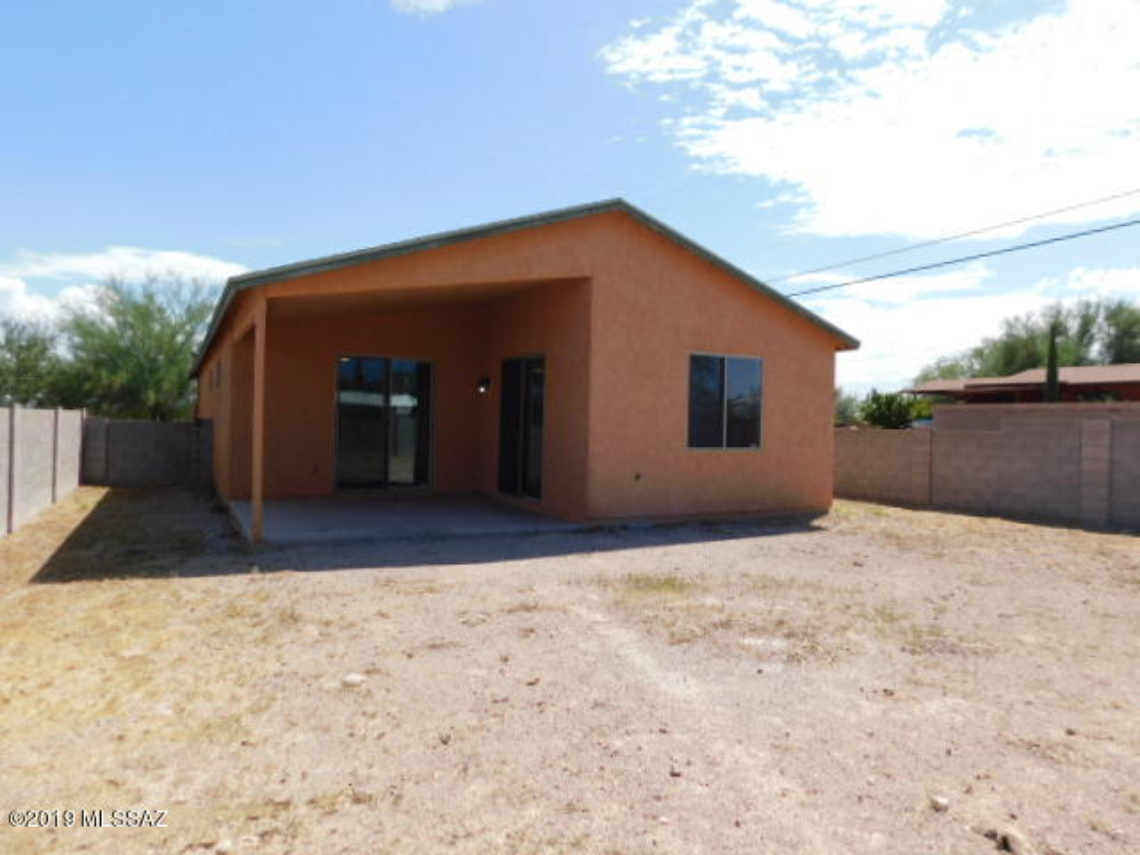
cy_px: 428
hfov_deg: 73.9
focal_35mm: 23
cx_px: 570
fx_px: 757
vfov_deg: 58.9
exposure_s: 1/400
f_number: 6
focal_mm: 4
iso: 125
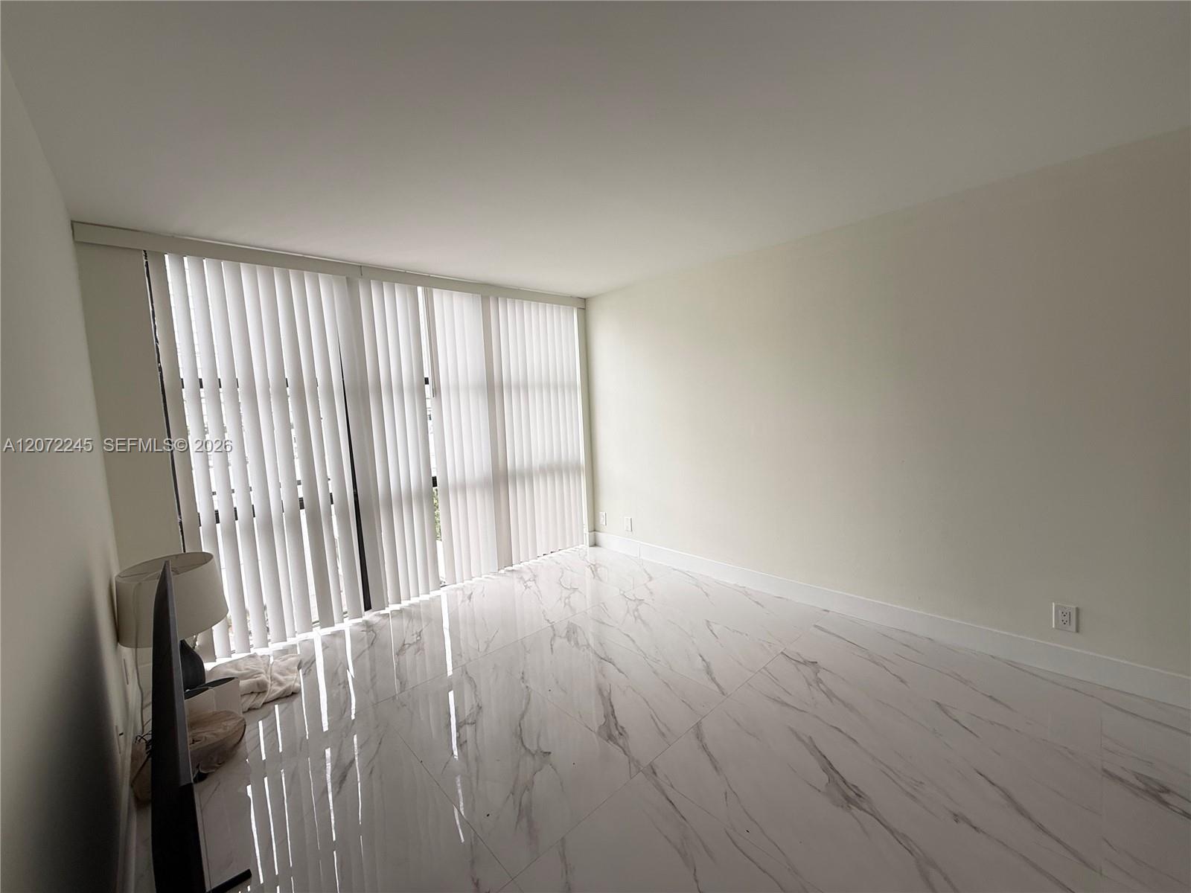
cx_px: 596
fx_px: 482
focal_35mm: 14
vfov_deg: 85.7
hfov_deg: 102.1
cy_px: 446
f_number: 2.2
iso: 64
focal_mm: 2.22
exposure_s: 1/104
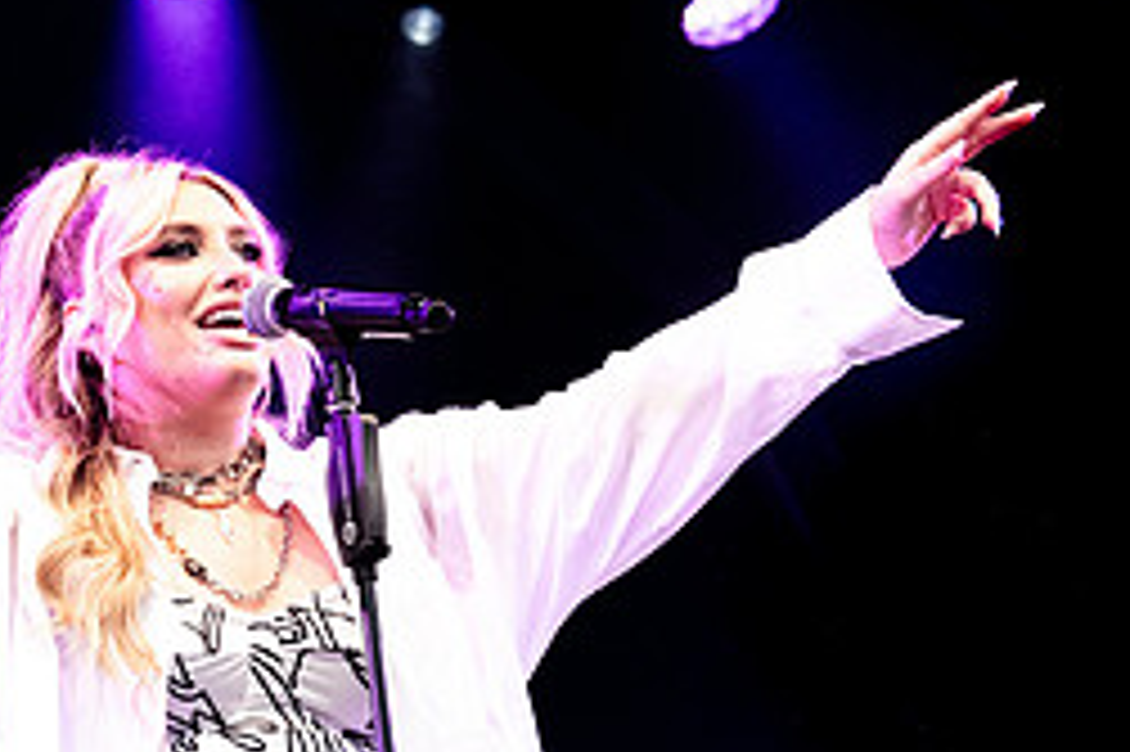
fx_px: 5081
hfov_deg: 12.6
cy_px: 408
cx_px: 63
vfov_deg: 8.5
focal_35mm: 162
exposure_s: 1/800
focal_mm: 70
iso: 4000
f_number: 4.5
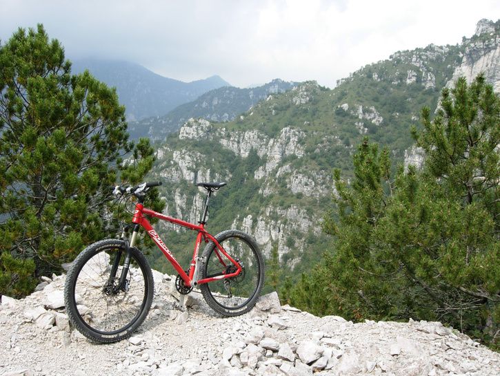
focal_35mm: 36
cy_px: 188
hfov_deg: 51.3
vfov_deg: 39.7
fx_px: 520
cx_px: 250
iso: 50
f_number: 4.8
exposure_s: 1/171
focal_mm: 7.5
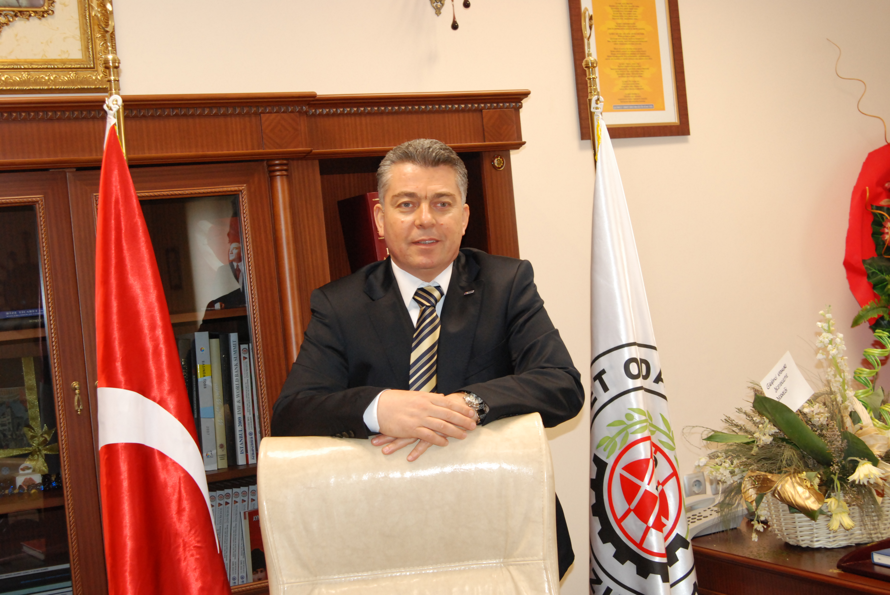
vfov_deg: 23.8
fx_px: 1411
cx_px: 445
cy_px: 298
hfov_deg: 35.0
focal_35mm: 57
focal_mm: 38
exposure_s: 1/60
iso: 800
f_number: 5
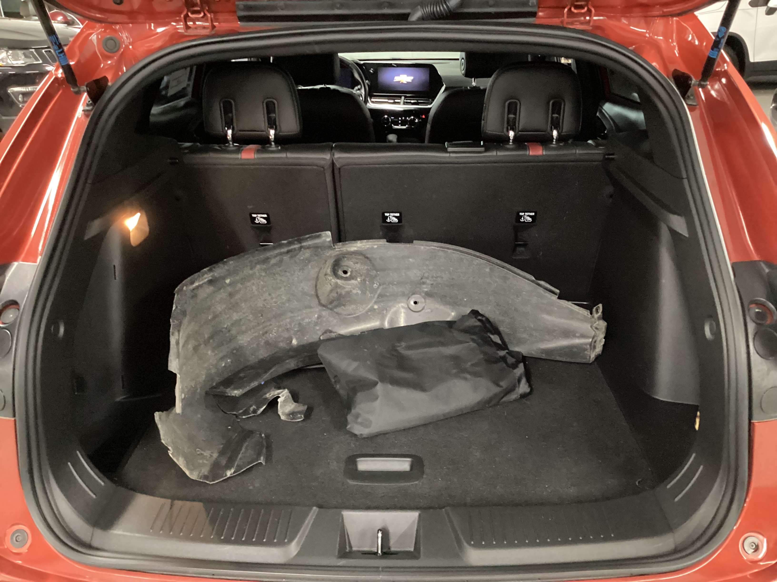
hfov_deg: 58.4
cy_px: 291
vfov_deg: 45.4
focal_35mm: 31
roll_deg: +0.4
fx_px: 696
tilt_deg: -27.6
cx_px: 388
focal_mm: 3.3
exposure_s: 1/15
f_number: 2.4
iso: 640
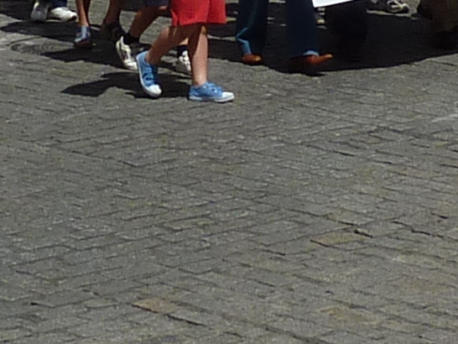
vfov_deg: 8.0
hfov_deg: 11.0
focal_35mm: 180
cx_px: 233
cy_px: -266
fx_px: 2383
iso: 80
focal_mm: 4.4
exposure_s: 1/800
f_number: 5.6
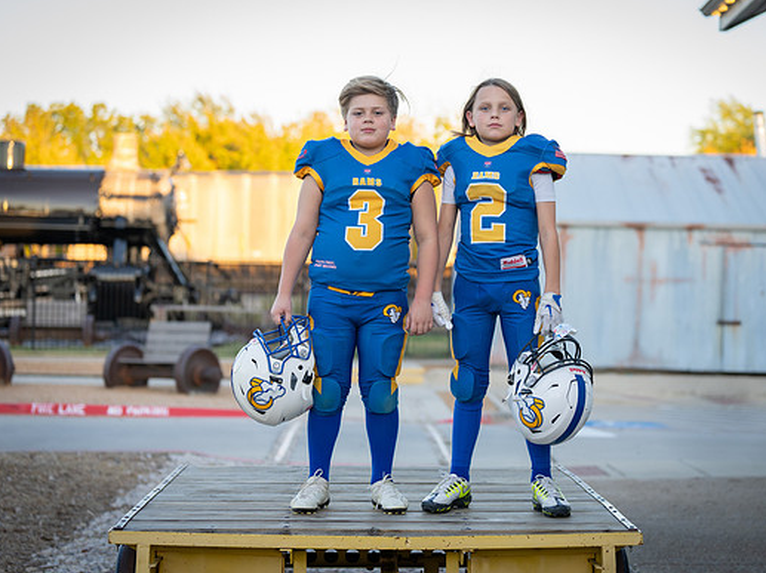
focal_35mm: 83
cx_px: 428
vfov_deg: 17.8
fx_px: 1835
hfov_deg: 23.6
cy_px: 263
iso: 320
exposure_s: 1/320
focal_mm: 70
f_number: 2.8
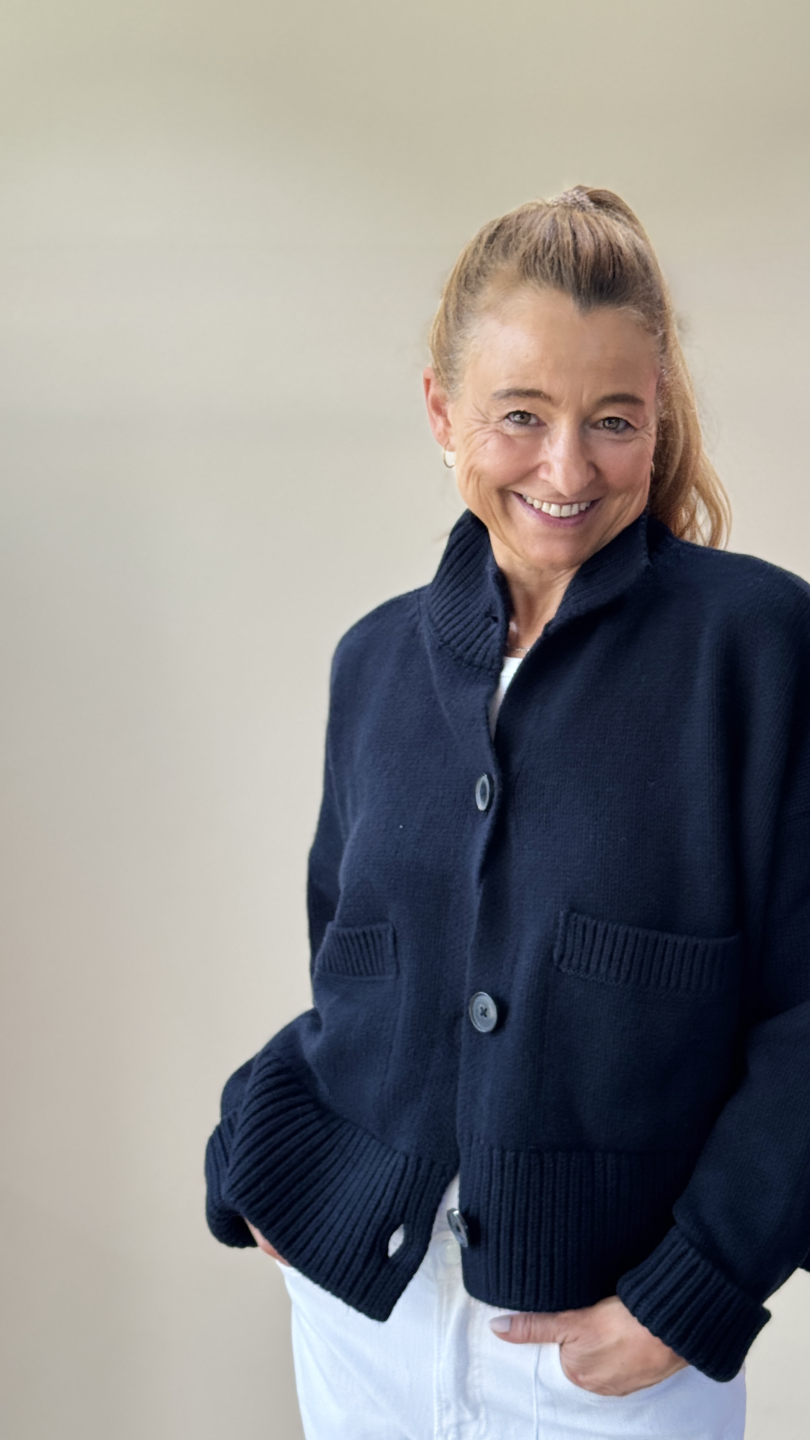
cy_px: 726
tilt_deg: -6.3
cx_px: 516
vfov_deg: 37.9
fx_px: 2101
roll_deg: +0.5
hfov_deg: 21.8
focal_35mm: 55
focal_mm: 6.76
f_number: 1.78
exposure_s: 1/171
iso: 80
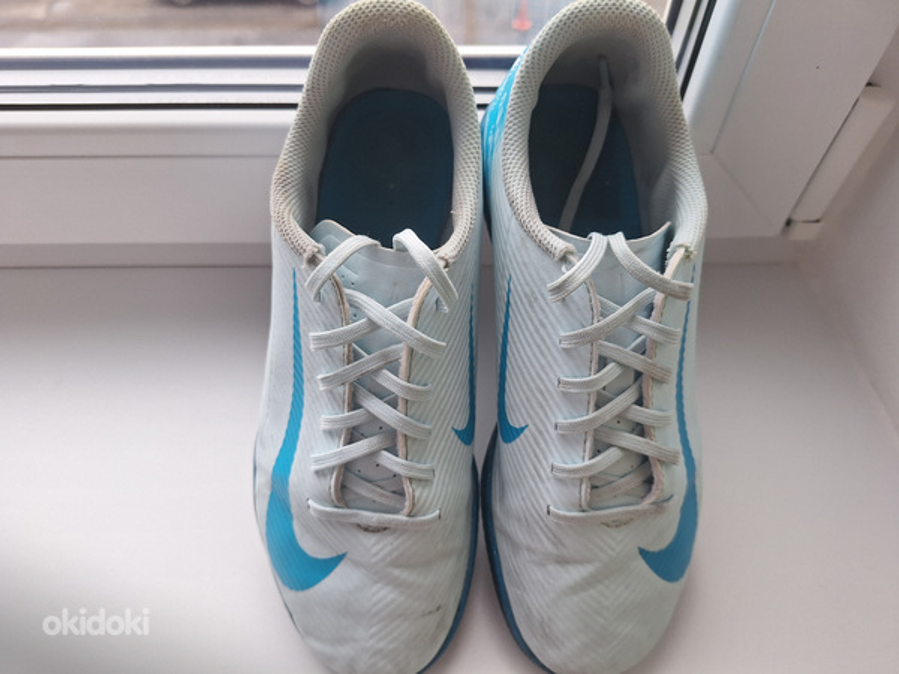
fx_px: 597
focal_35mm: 23
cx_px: 450
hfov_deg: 73.9
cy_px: 337
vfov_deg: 58.9
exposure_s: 1/60
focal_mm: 5.54
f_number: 1.8
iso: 40
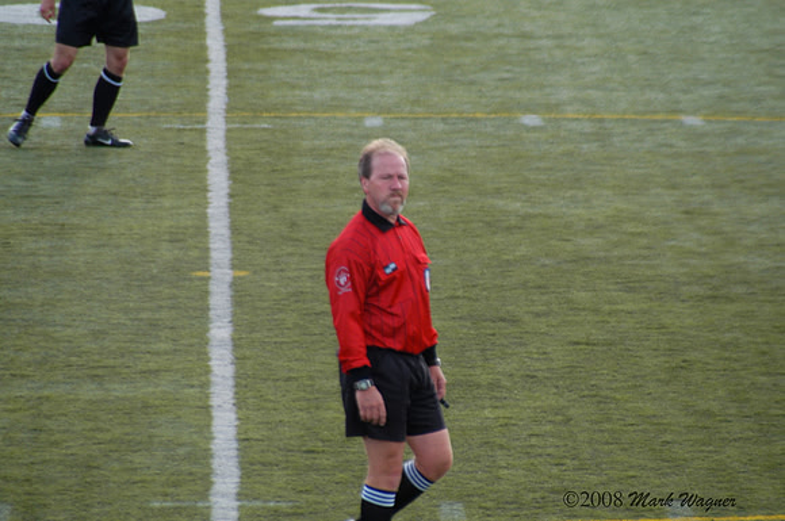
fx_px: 9799
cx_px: 392
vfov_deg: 3.0
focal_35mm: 450
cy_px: 260
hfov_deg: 4.6
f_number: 6.3
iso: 400
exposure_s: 1/250
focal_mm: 300
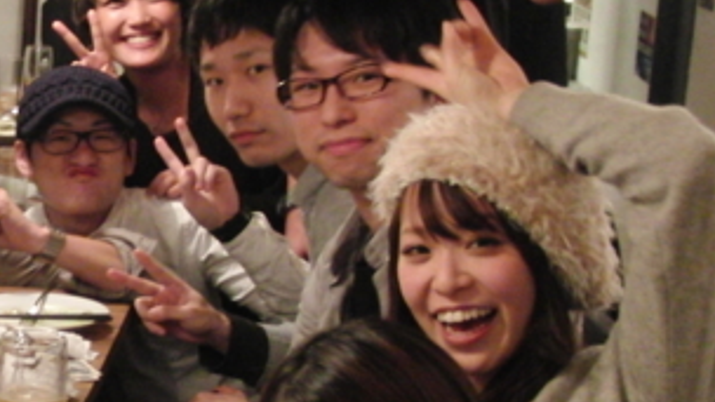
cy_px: 331
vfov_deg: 11.4
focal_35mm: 106
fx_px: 2010
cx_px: -153
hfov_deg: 19.0
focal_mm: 6.42
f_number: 3.6
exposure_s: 1/3.33
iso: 400
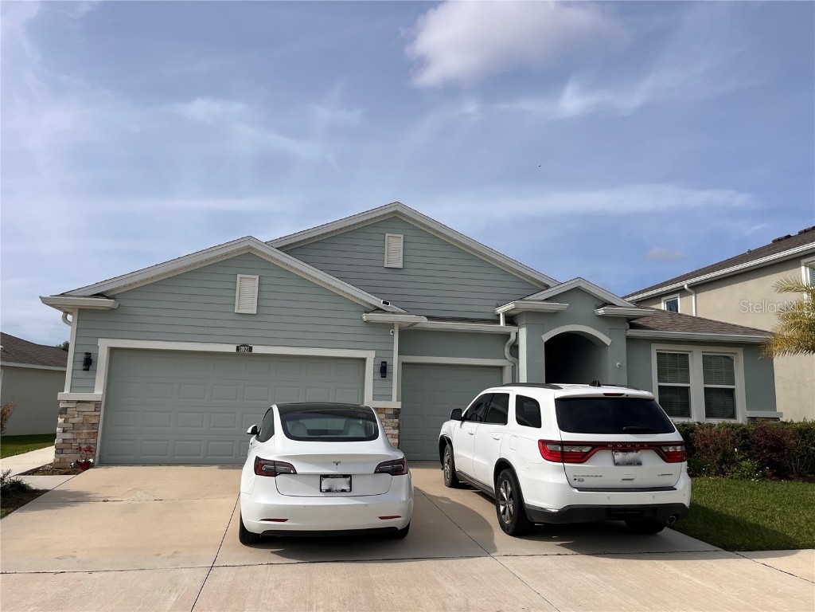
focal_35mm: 26
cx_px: 408
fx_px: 612
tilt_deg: +10.1
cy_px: 306
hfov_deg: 67.3
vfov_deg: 53.1
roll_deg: -1.5
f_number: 1.6
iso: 50
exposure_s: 1/6897
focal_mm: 5.1
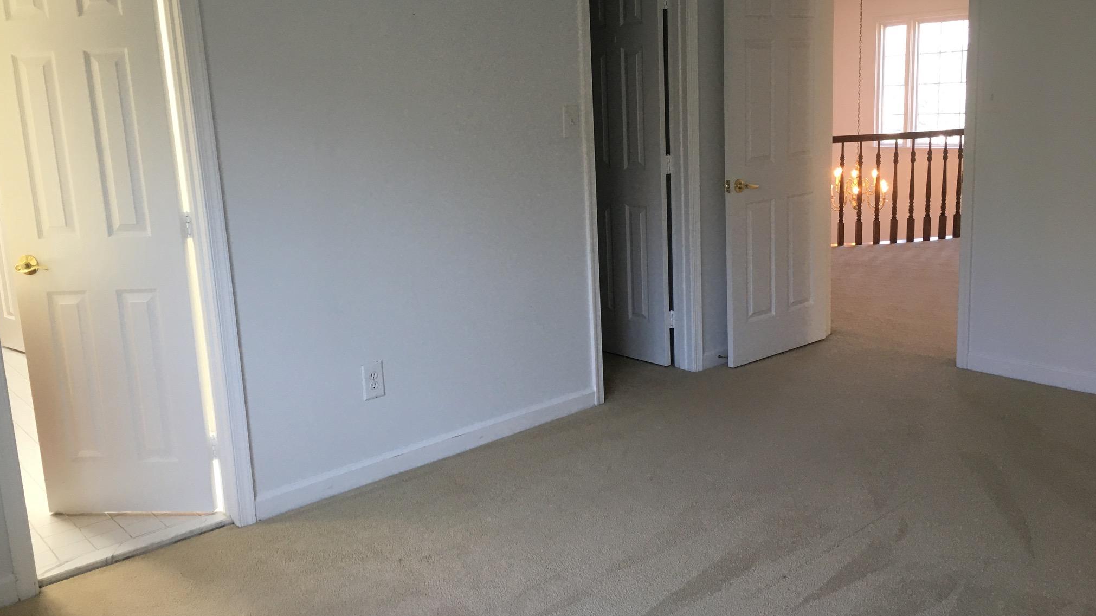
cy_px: 268
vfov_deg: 36.6
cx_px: 542
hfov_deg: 61.0
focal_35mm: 32
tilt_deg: -10.7
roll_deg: +3.4
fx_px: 930
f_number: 2.2
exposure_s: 1/30
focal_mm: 4.15
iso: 40
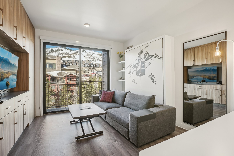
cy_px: 78
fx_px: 104
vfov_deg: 73.8
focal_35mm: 16
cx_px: 117
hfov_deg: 96.7
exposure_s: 1/40
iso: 400
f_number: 8
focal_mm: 16
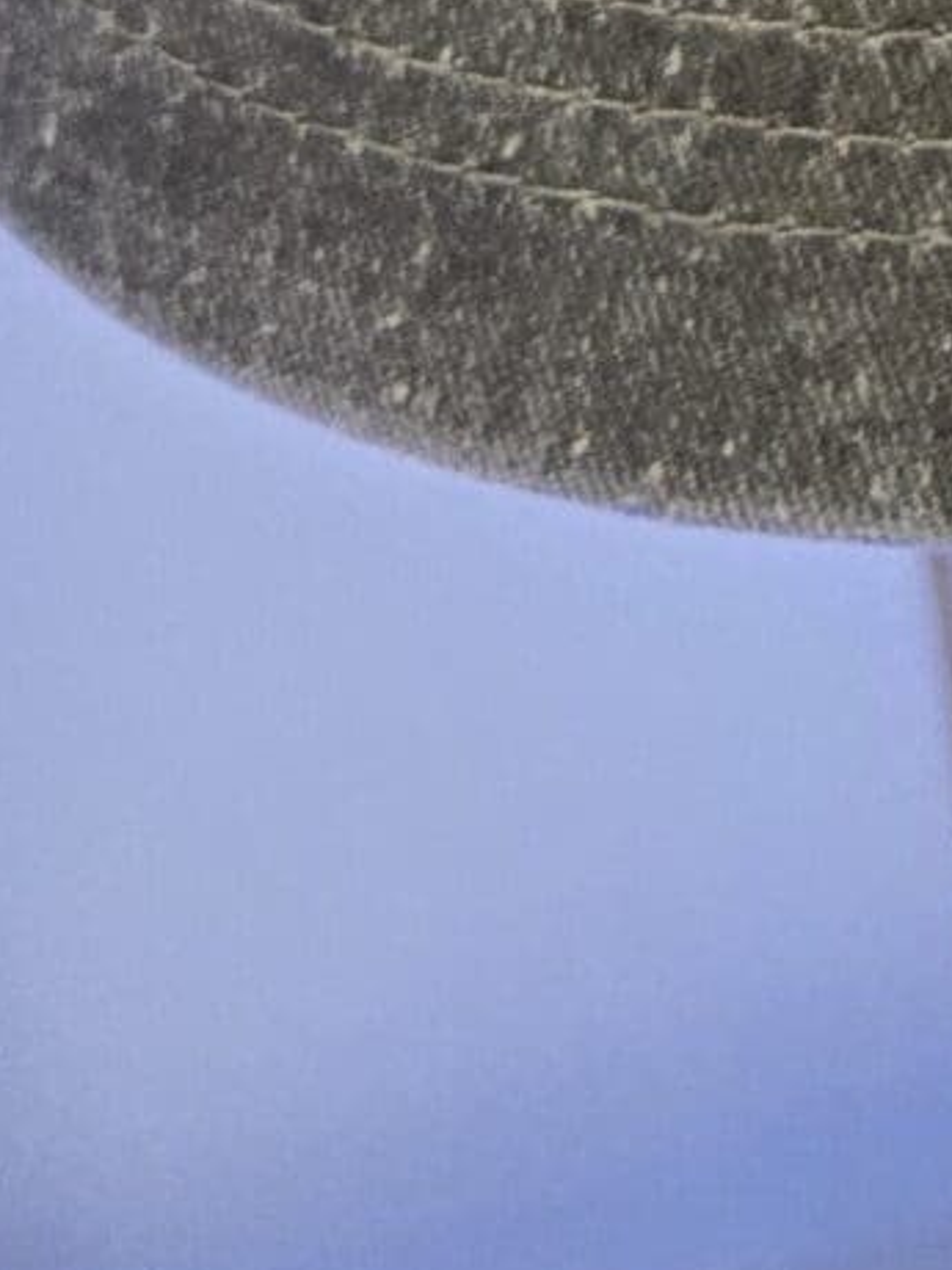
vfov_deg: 11.3
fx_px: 4694
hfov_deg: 10.8
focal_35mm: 128
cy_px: -2222
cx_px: 1777
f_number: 1.8
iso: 320
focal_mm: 5.4
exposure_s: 1/120
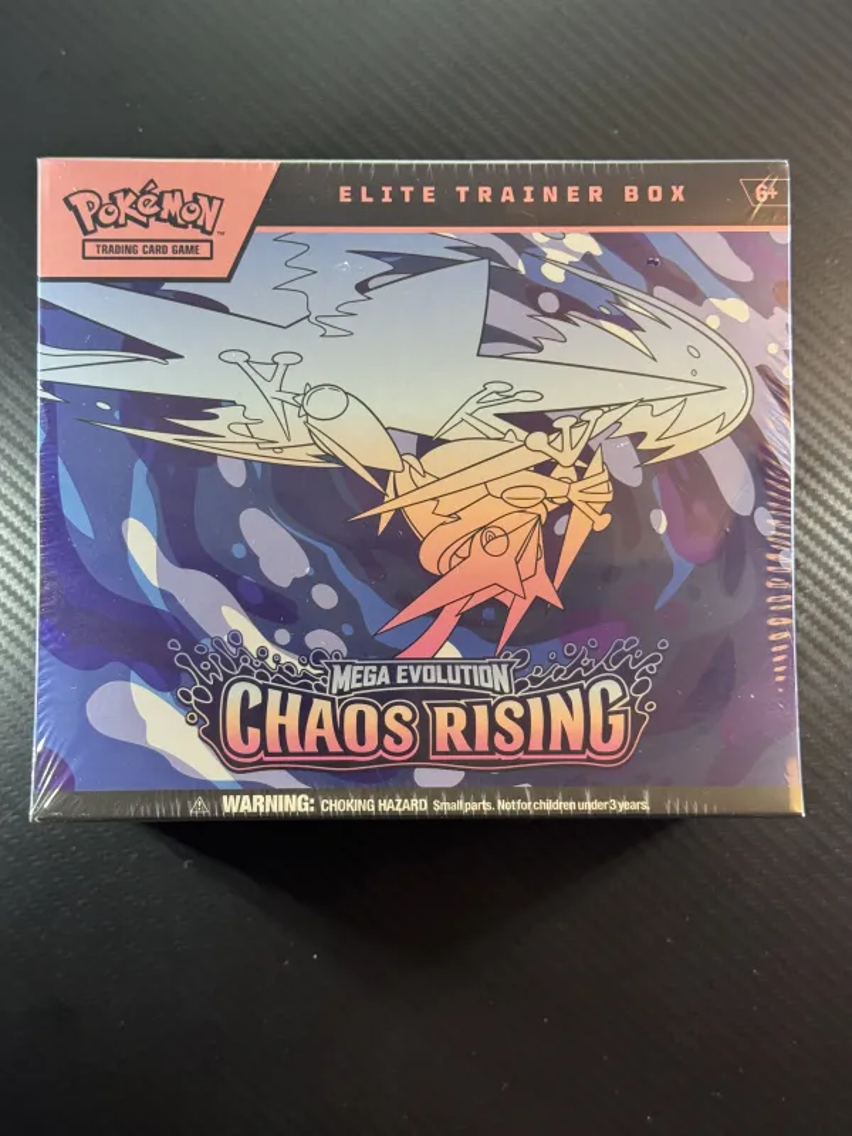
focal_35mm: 48
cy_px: 568
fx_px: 1575
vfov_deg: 39.7
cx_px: 426
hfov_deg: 30.3
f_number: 1.78
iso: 125
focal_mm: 6.76
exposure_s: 1/60
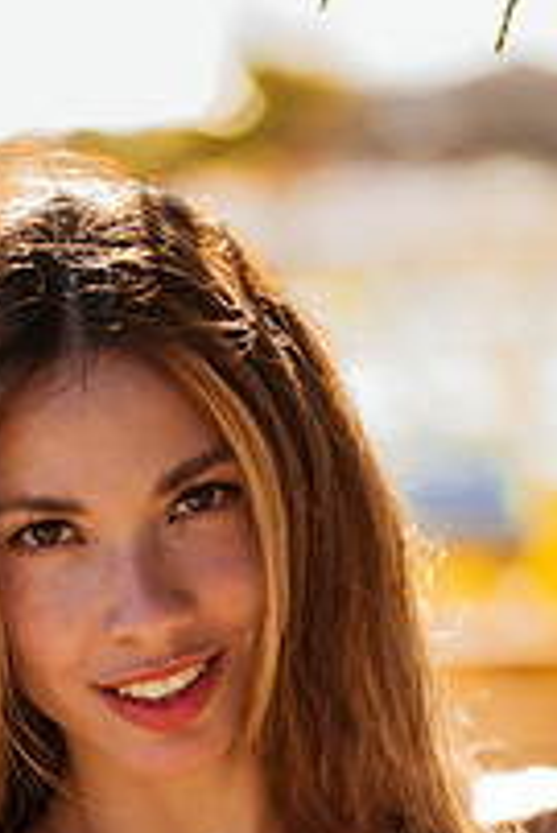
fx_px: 2989
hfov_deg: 10.6
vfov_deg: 15.6
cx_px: 190
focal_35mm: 129
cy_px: 825
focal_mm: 58
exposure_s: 1/1250
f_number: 1.4
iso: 50
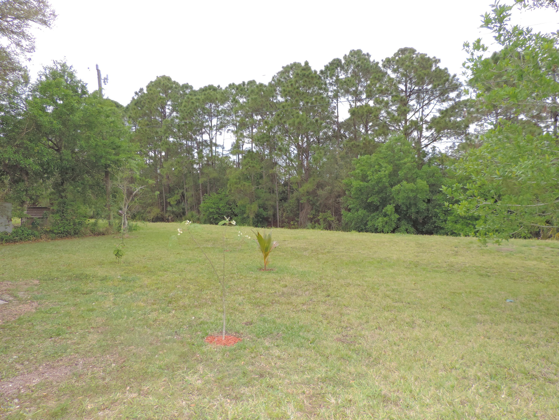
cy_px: 210
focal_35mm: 24
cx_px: 280
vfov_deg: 56.8
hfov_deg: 71.6
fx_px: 388
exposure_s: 1/640
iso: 280
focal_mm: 4.3
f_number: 3
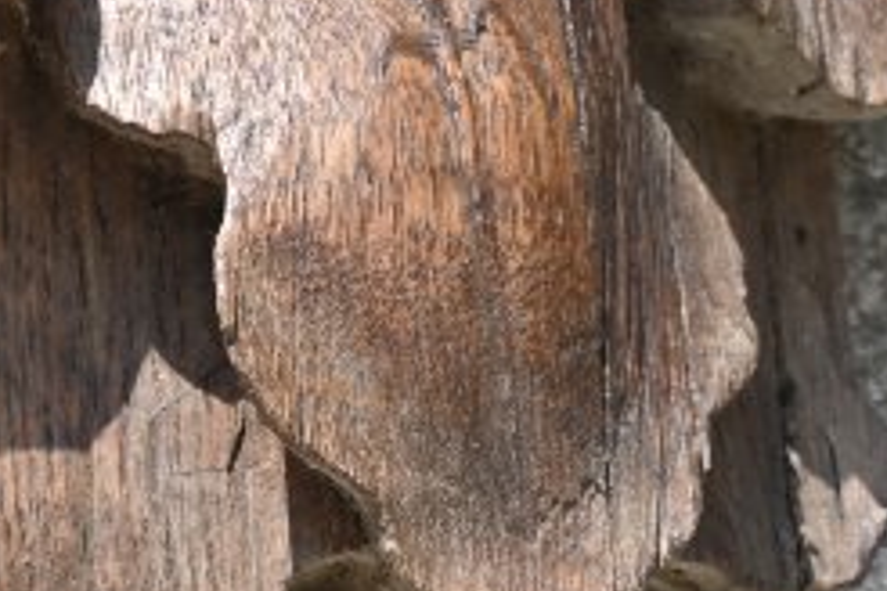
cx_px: -945
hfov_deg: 8.1
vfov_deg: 5.7
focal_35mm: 241
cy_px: -54
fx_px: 5948
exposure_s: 1/320
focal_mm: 33
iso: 100
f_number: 6.3
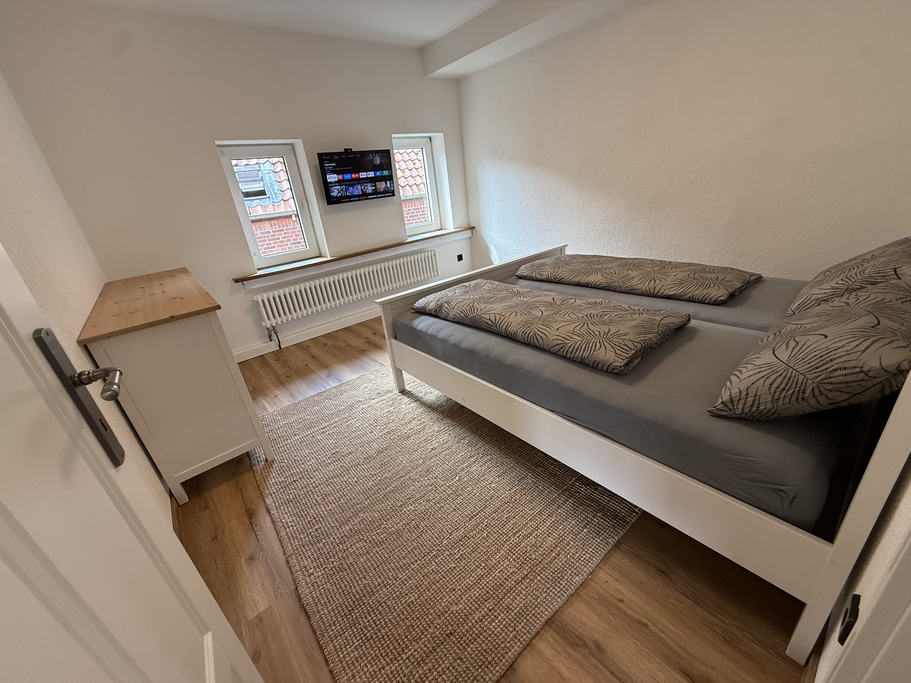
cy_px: 342
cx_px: 456
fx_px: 368
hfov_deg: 102.1
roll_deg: +7.3
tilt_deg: -22.9
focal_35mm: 14
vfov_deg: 85.7
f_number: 2.2
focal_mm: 2.22
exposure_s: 1/100
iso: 250
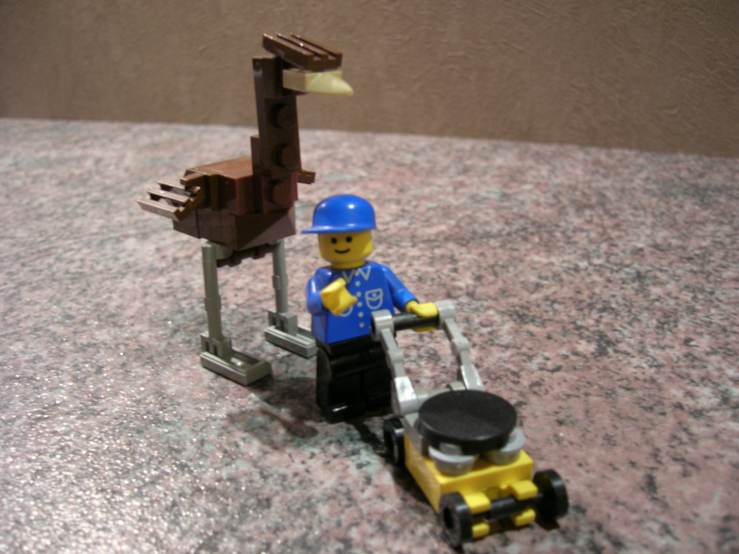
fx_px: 726
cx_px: 370
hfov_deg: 54.0
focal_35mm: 34
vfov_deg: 41.8
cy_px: 277
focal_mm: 5.7
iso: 81
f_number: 2.9
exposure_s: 1/3.7
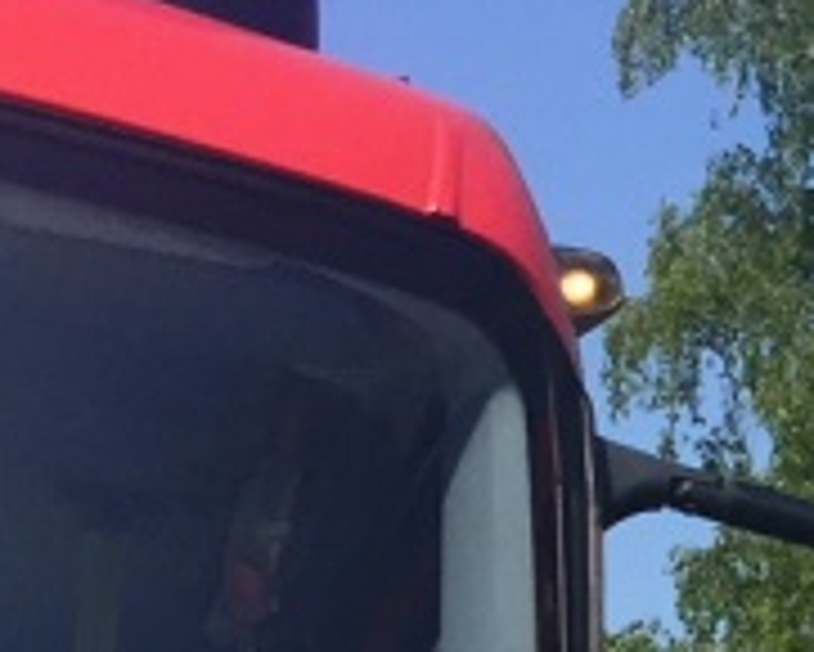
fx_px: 3857
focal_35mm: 160
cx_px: 1889
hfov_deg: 10.5
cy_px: 1331
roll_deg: -1.1
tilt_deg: +2.1
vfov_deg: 9.1
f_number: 2.2
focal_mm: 4.15
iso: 32
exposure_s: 1/2326
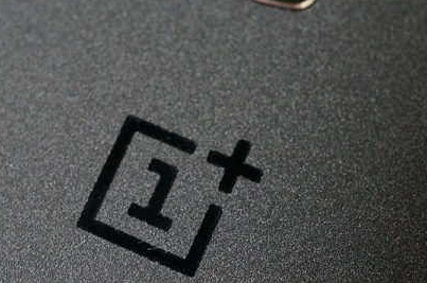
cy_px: 199
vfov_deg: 20.1
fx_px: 793
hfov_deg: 30.1
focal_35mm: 67
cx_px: 177
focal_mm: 30
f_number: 5.6
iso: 3200
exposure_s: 1/60
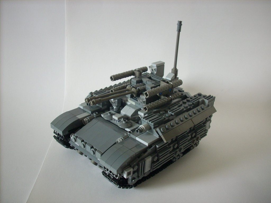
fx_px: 290
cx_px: 136
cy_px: 102
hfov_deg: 50.1
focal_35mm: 37
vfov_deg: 38.7
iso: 200
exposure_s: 1/23.2
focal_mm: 6.2
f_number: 2.8
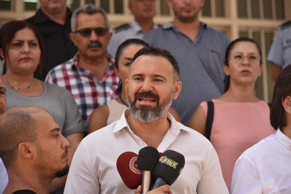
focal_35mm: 120
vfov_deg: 11.4
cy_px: 97
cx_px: 146
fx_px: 970
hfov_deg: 17.1
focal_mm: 120
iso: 800
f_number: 4
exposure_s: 1/2000
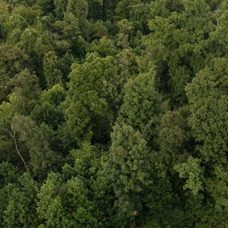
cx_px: 209
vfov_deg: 29.1
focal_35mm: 59
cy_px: 107
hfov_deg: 27.9
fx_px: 440
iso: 100
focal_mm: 8.67
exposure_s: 1/400
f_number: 1.8
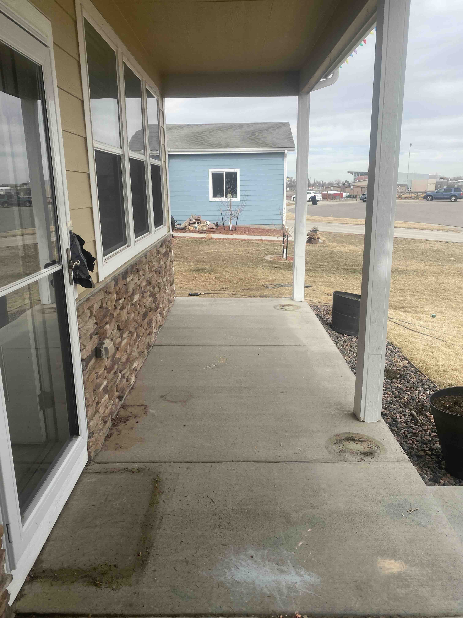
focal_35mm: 26
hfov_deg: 53.1
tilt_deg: -12.6
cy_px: 309
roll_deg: +1.3
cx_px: 232
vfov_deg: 67.3
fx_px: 464
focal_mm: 4.25
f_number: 1.8
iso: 32
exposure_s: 1/1522
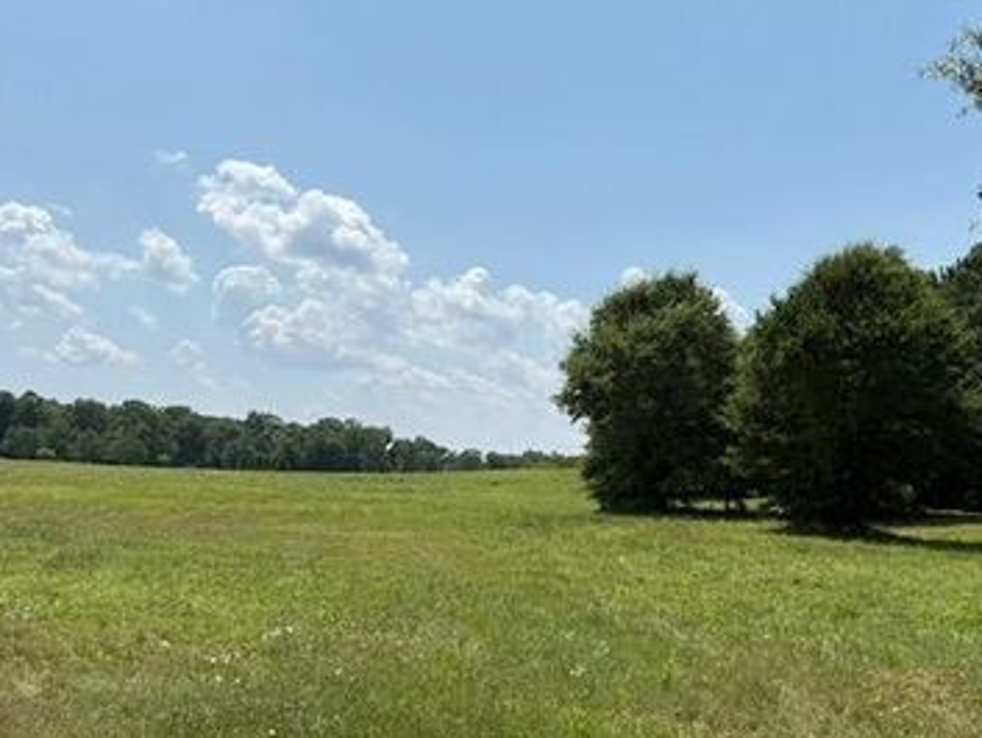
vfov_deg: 41.1
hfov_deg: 53.7
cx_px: 573
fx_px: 965
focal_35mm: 34
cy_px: 514
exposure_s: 1/7353
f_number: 1.78
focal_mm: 6.76
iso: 80
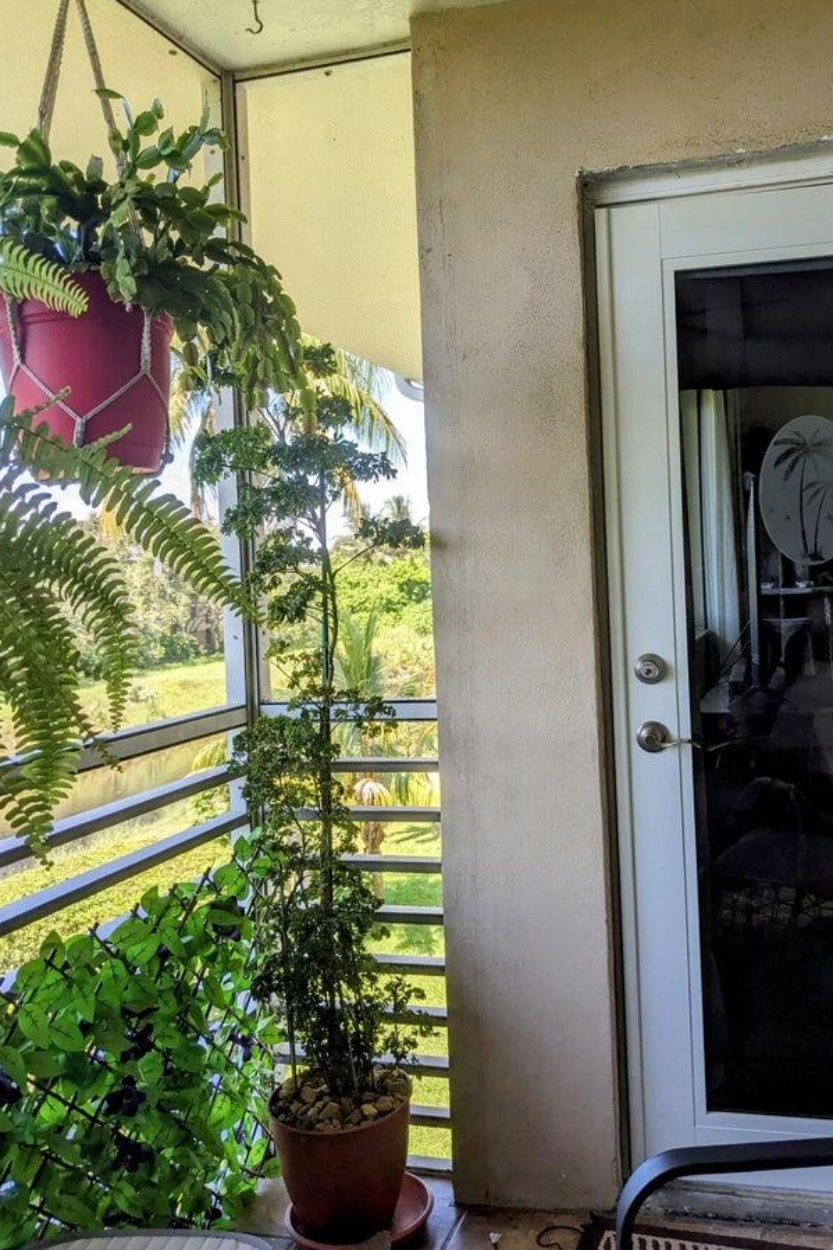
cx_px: 515
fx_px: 1111
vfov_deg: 58.7
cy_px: 574
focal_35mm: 32
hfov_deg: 40.8
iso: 45
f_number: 1.73
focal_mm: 4.38
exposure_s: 1/405
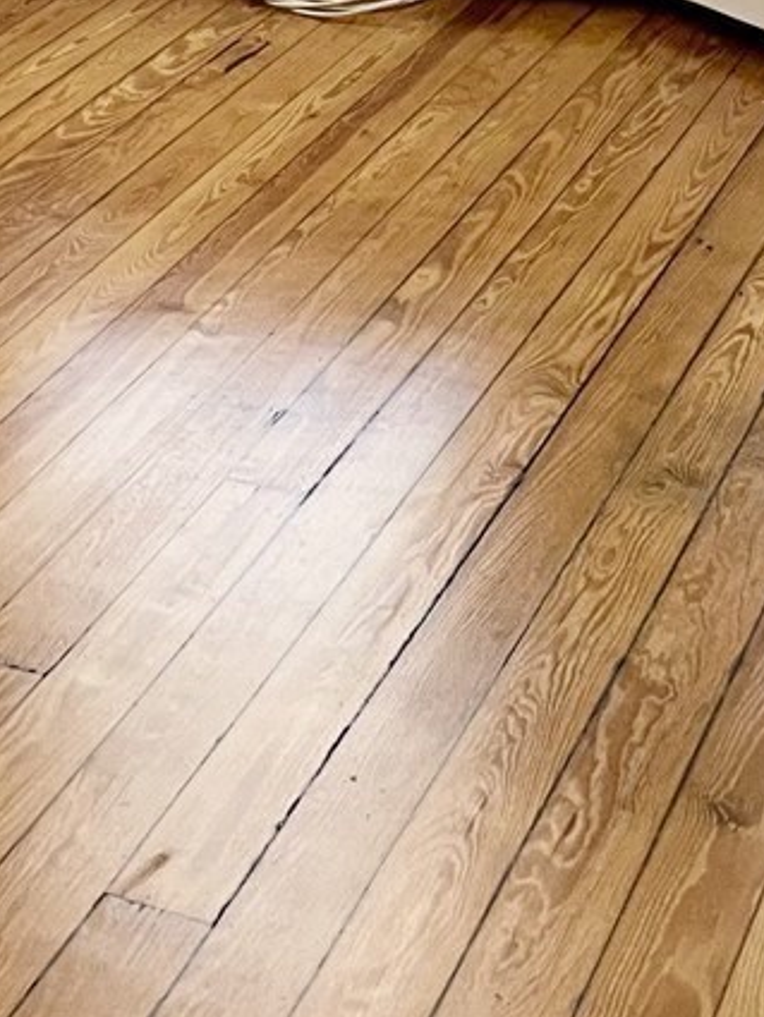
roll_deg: +3.5
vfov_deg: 19.2
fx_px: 2765
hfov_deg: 14.7
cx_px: -352
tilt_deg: -8.6
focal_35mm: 94
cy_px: -316
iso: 80
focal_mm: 4.2
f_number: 1.6
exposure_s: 1/60
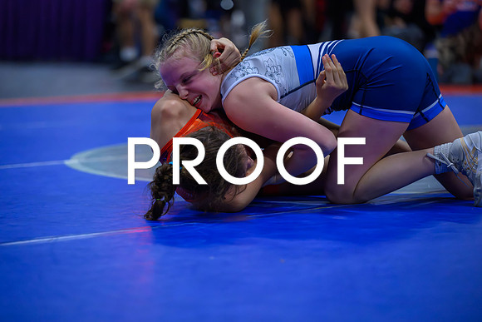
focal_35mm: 140
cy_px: 161
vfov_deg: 9.8
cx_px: 241
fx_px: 1875
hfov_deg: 14.7
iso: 9000
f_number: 2.8
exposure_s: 1/800
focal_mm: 140
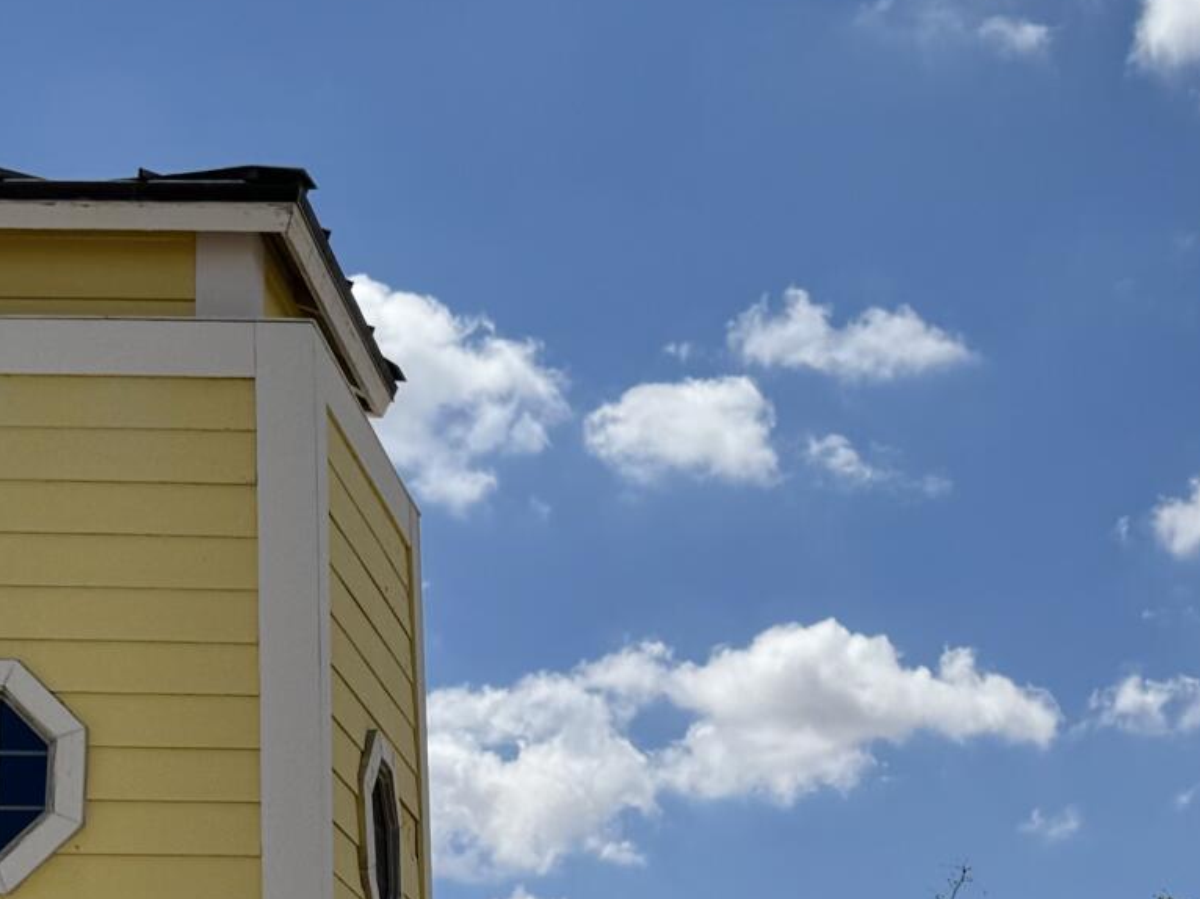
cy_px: 1087
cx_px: 1017
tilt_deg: +6.8
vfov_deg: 15.2
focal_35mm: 94
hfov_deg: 20.6
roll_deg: +0.1
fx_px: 3258
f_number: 1.78
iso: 80
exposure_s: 1/10417
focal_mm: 6.76
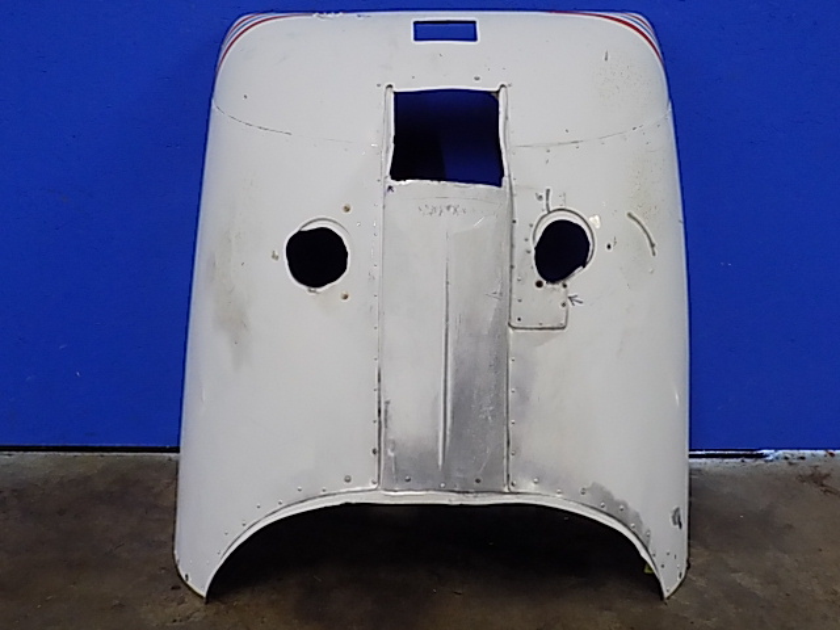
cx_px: 420
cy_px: 315
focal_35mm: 34
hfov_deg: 54.0
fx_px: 825
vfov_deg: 41.8
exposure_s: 1/25
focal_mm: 6.1
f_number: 3.4
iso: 400
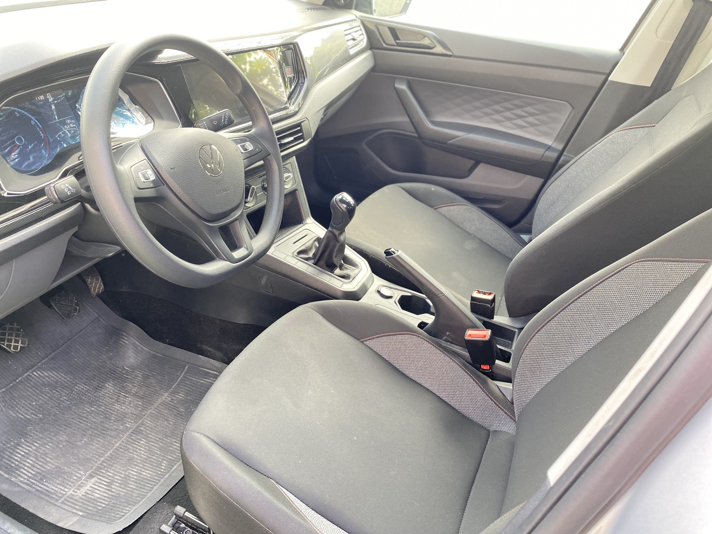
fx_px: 535
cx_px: 356
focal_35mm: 26
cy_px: 267
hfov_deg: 67.3
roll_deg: -6.3
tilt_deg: -31.5
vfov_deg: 53.1
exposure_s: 1/119
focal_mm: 4.25
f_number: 1.8
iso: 125
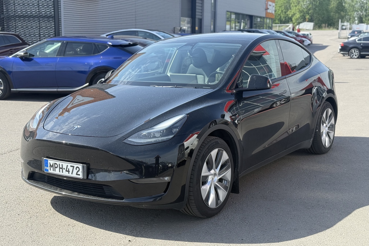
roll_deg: -1.2
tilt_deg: -11.0
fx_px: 513
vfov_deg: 27.0
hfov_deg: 39.6
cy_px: 120
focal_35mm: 50
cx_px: 184
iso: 80
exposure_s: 1/1754
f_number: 1.78
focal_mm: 6.76
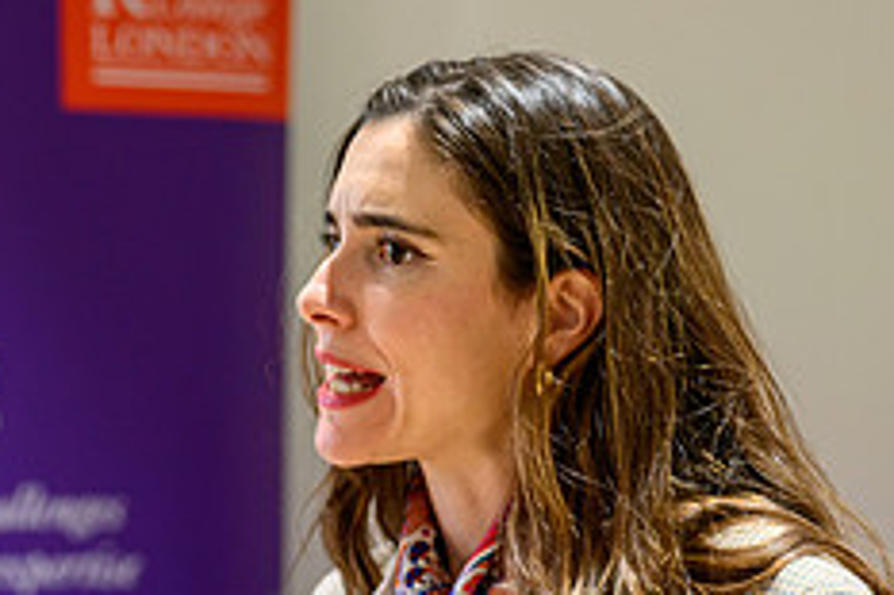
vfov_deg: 10.3
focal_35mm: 132
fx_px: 3276
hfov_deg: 15.1
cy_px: 524
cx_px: -107
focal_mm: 52
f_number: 2.2
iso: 1250
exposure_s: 1/200
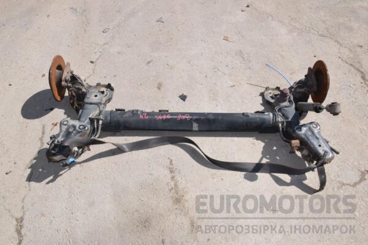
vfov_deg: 40.0
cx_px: 184
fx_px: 337
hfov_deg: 57.2
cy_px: 122
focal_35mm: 33
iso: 800
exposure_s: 1/200
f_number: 25
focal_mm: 22
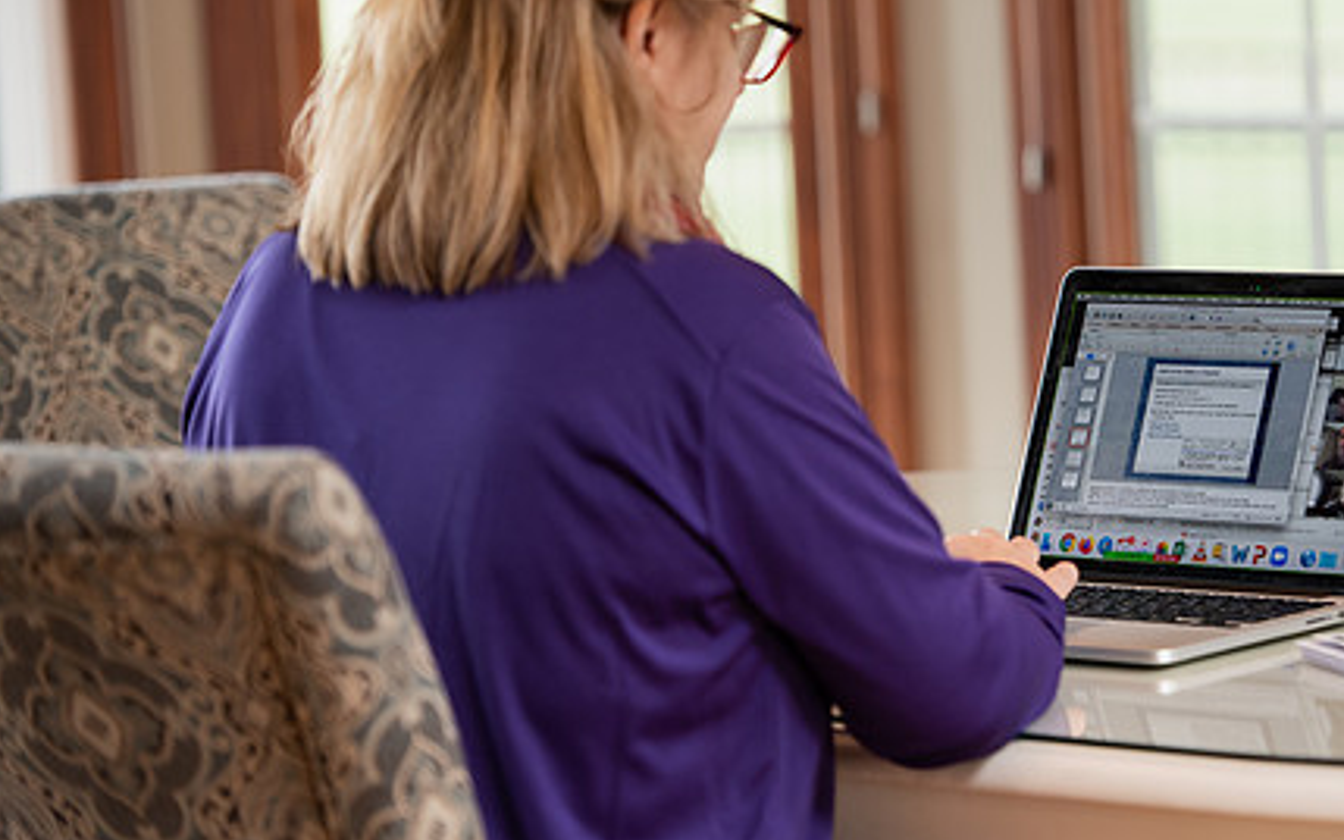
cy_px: 324
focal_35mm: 179
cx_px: 887
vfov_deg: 7.3
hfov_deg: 11.7
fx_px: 6556
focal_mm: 130
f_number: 3.2
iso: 500
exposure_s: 1/200
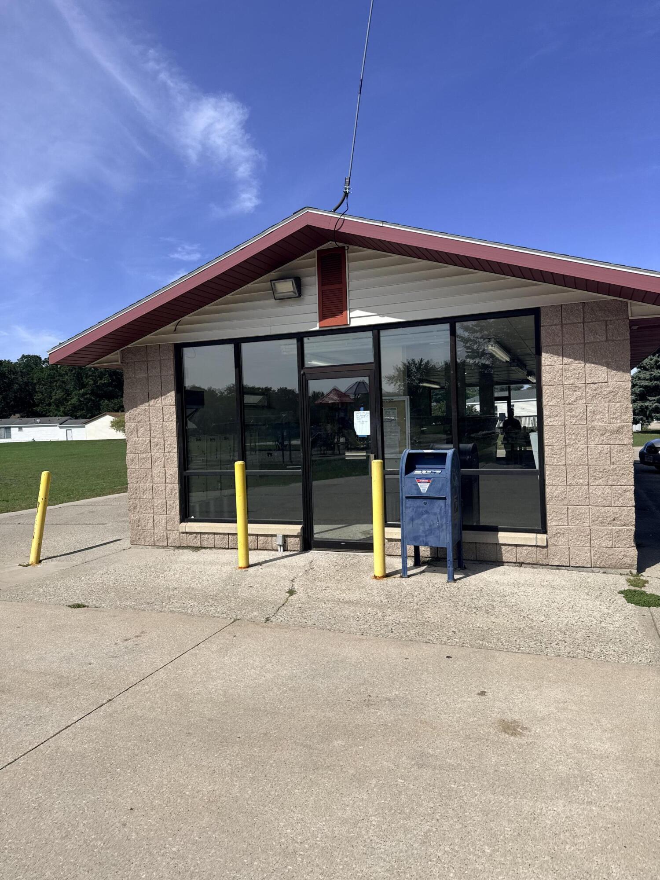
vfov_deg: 71.6
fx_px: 610
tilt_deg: +1.9
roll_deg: -0.7
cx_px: 330
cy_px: 440
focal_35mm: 24
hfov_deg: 56.8
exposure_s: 1/6173
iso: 80
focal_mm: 6.76
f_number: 1.78
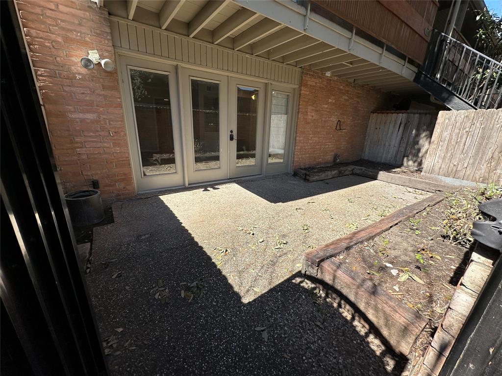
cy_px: 188
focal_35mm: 14
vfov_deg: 85.7
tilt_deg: -17.2
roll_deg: -1.8
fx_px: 203
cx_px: 251
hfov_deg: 102.1
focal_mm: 2.22
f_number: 2.2
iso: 40
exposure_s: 1/1006
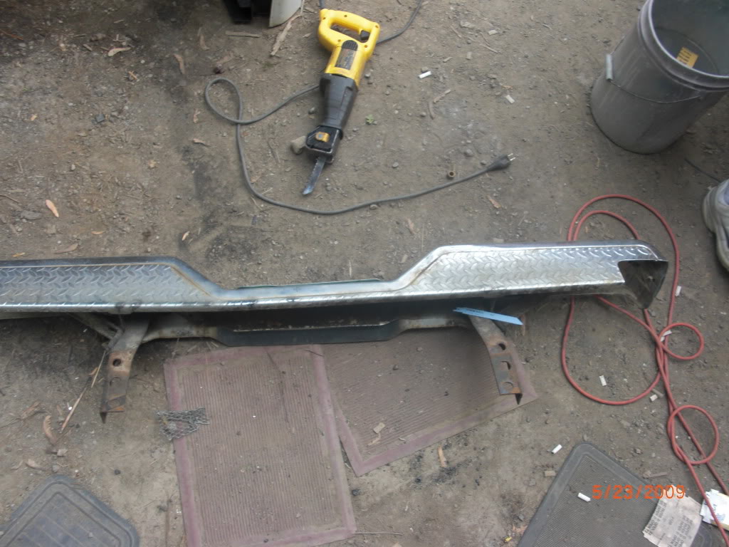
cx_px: 364
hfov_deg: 51.4
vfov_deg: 39.7
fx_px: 758
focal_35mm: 36
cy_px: 274
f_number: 2.8
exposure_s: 1/160
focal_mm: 6.3
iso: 50
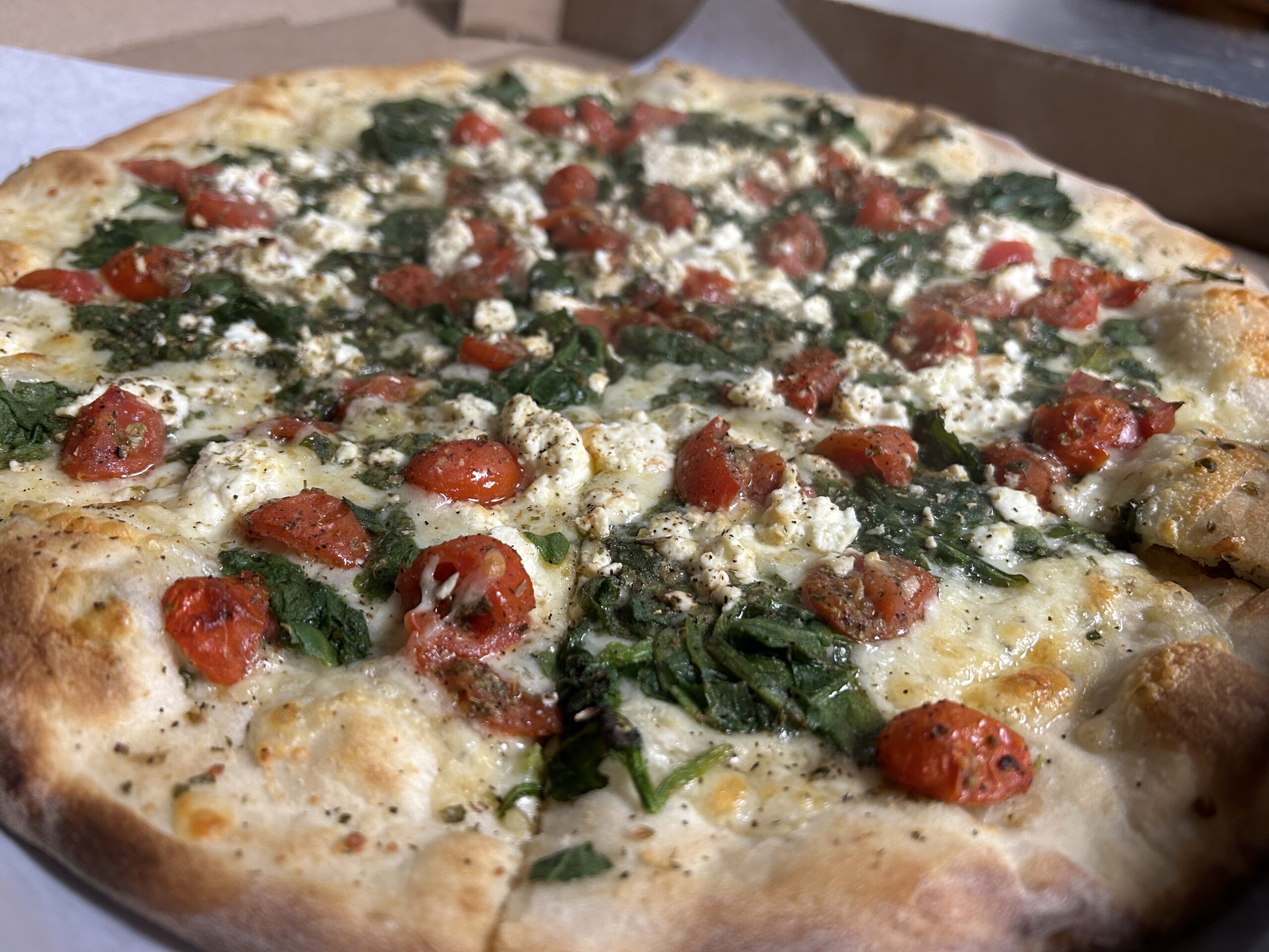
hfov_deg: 67.3
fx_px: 953
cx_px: 634
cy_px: 476
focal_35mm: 26
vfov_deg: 53.1
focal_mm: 5.7
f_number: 1.5
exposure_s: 1/60
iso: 160
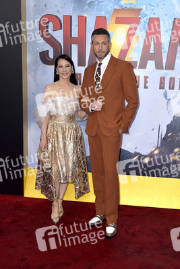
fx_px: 285
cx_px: 90
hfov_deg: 35.1
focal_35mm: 38
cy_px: 134
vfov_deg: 50.7
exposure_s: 1/250
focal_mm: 38
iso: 400
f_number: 6.3
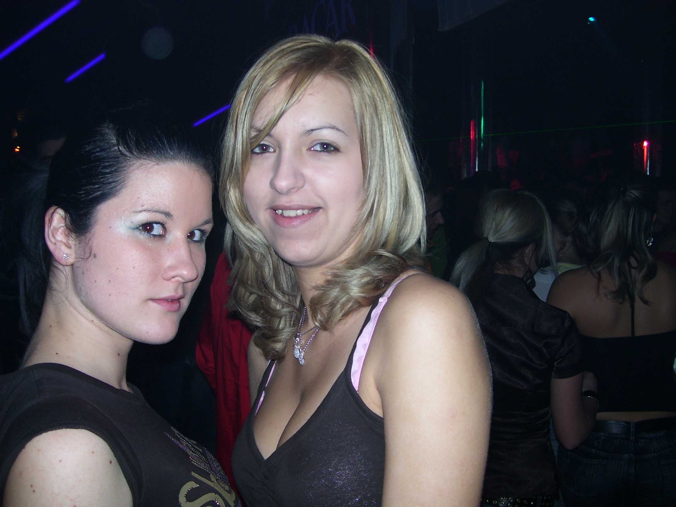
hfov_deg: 51.4
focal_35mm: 36
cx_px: 338
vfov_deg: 39.7
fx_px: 703
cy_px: 254
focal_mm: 6
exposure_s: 1/60
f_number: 2.7
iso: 80
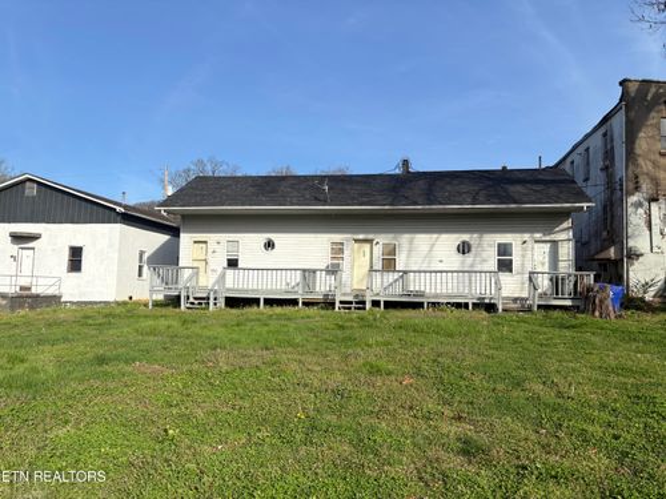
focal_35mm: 26
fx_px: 500
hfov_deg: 67.3
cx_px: 333
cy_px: 250
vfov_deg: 53.1
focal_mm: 5.96
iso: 50
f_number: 1.6
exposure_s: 1/3448
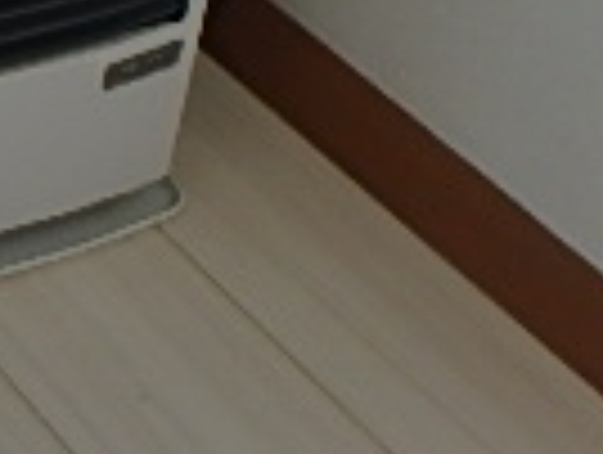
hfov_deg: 18.3
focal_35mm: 100
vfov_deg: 14.0
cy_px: -202
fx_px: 1745
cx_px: -171
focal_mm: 3.7
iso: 160
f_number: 3.5
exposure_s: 1/60
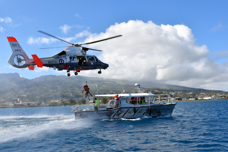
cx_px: 114
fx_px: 209
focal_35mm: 33
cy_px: 76
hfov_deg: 57.2
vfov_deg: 40.0
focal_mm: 22
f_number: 11
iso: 200
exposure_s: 1/500
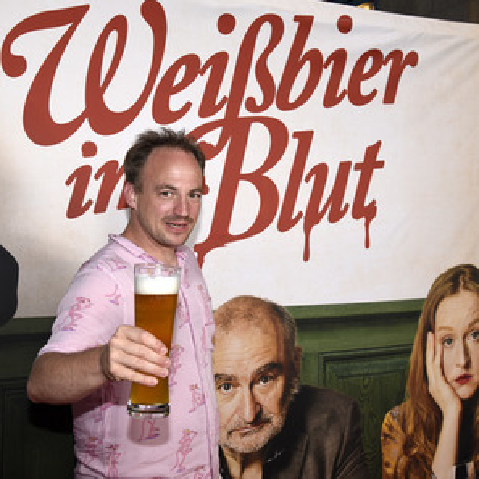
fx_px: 767
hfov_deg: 34.7
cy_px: 240
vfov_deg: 34.7
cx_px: 233
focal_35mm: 49
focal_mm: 38
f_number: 6.3
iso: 1000
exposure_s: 1/160
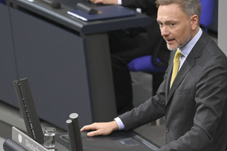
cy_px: 96
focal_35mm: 460
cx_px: 159
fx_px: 2897
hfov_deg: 4.5
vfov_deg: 3.0
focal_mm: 310
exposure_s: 1/400
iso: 10000
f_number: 5.6
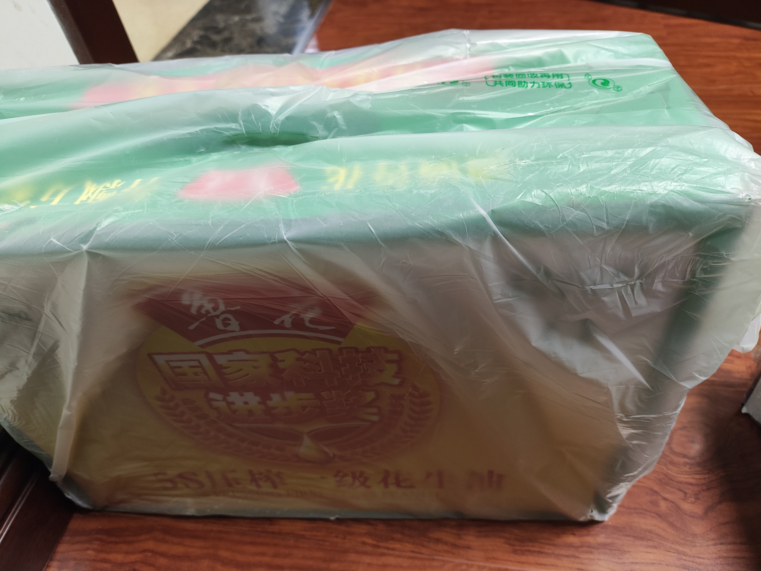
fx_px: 528
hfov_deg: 71.6
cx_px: 380
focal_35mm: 24
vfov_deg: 56.9
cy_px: 286
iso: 480
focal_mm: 4.68
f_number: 1.8
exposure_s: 1/33.3
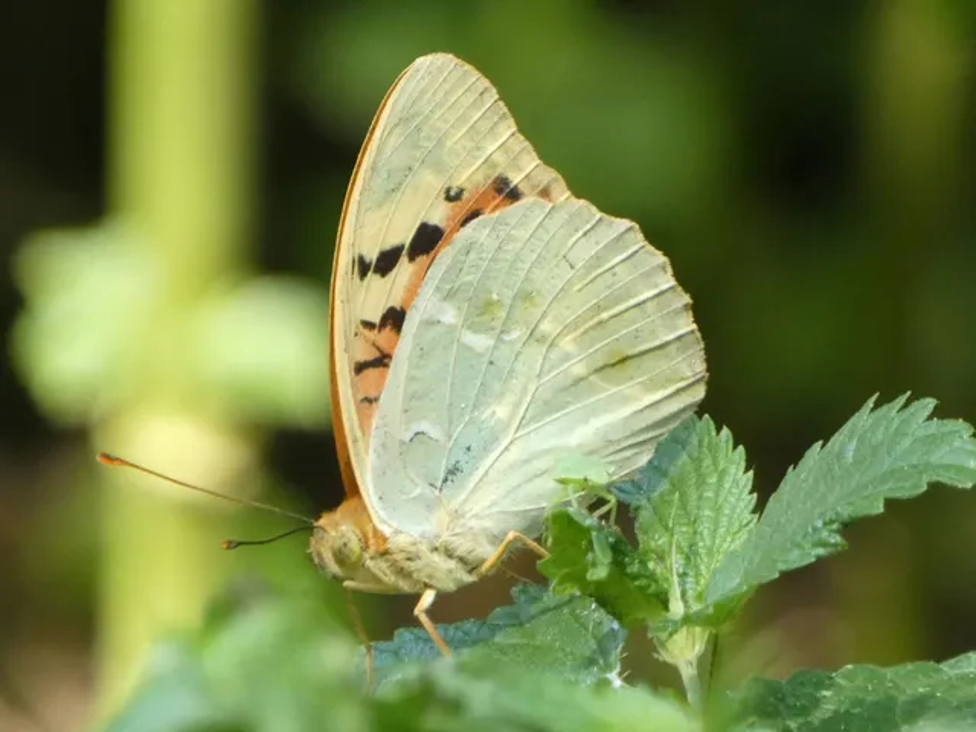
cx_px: 488
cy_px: 366
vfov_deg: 1.9
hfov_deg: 2.5
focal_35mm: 800
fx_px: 22556
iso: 640
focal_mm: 143.4
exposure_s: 1/100
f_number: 5.6
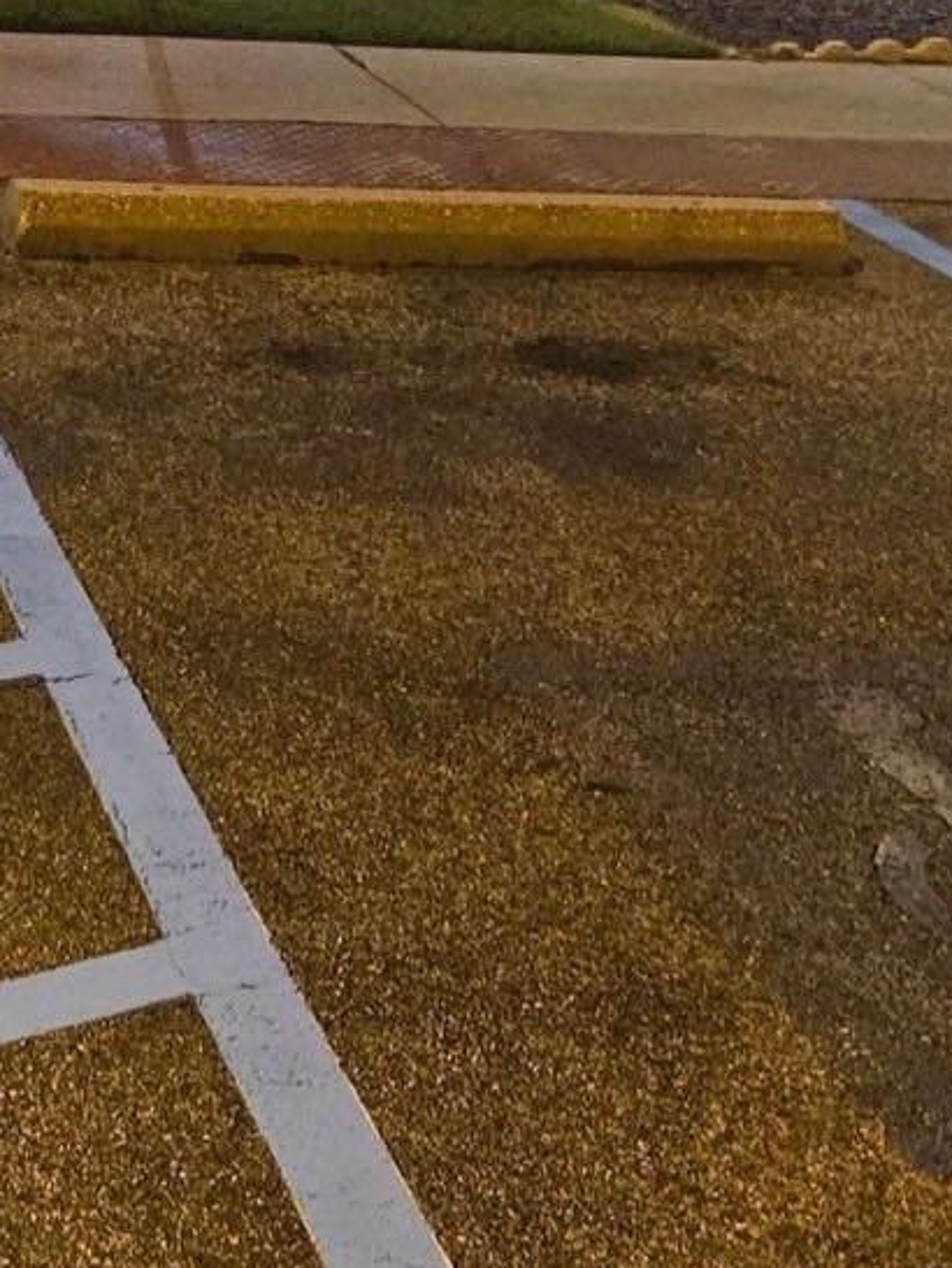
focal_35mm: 73
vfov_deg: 26.2
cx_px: -367
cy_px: 1021
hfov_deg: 18.4
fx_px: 2675
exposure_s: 1/24
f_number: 1.8
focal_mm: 5.4
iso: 1250
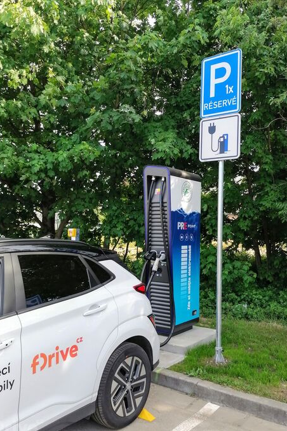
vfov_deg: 55.8
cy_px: 220
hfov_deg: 38.9
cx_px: 149
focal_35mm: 34
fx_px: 407
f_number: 1.8
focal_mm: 5.3
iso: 50
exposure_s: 1/274
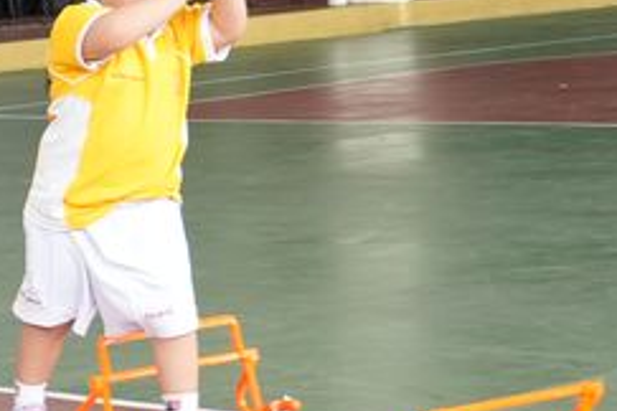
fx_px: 3599
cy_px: 197
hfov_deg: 9.6
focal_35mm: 210
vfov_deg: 6.5
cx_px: -251
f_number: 4.5
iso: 500
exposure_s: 1/125
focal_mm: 34
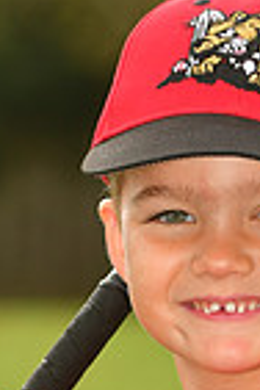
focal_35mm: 769
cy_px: 498
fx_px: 8331
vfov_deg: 2.7
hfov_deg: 1.8
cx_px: 173
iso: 200
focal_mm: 125
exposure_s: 1/500
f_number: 5
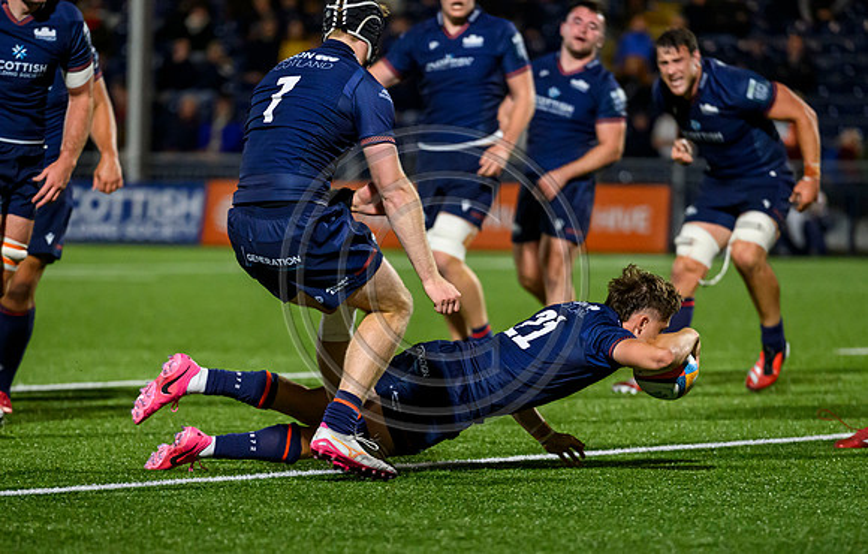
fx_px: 7137
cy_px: 428
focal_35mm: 300
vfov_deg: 4.4
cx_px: 372
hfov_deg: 7.0
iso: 5000
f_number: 3.2
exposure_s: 1/1250
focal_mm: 200
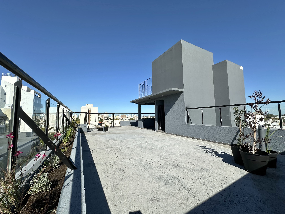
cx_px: 142
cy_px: 107
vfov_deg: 85.7
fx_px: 115
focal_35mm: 14
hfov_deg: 102.1
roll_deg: +0.6
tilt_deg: +5.2
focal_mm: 2.22
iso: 50
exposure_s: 1/2817
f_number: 2.2
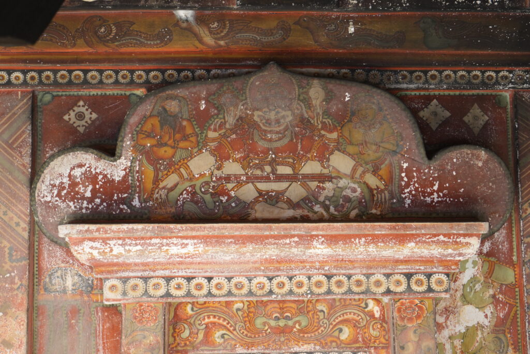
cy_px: 177
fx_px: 618
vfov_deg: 31.9
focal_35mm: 42
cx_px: 265
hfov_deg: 46.4
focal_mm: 28
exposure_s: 1/100
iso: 640
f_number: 4
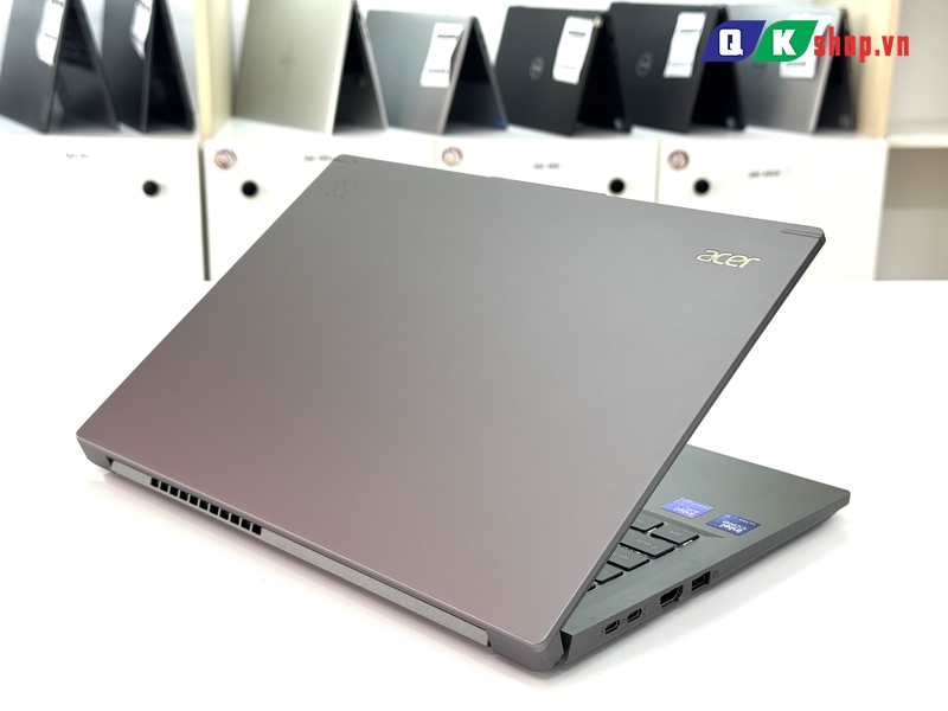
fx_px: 1315
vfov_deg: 30.3
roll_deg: +0.3
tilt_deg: -16.3
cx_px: 474
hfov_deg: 39.7
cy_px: 356
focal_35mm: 48
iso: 64
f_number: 1.78
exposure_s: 1/172
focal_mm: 6.76
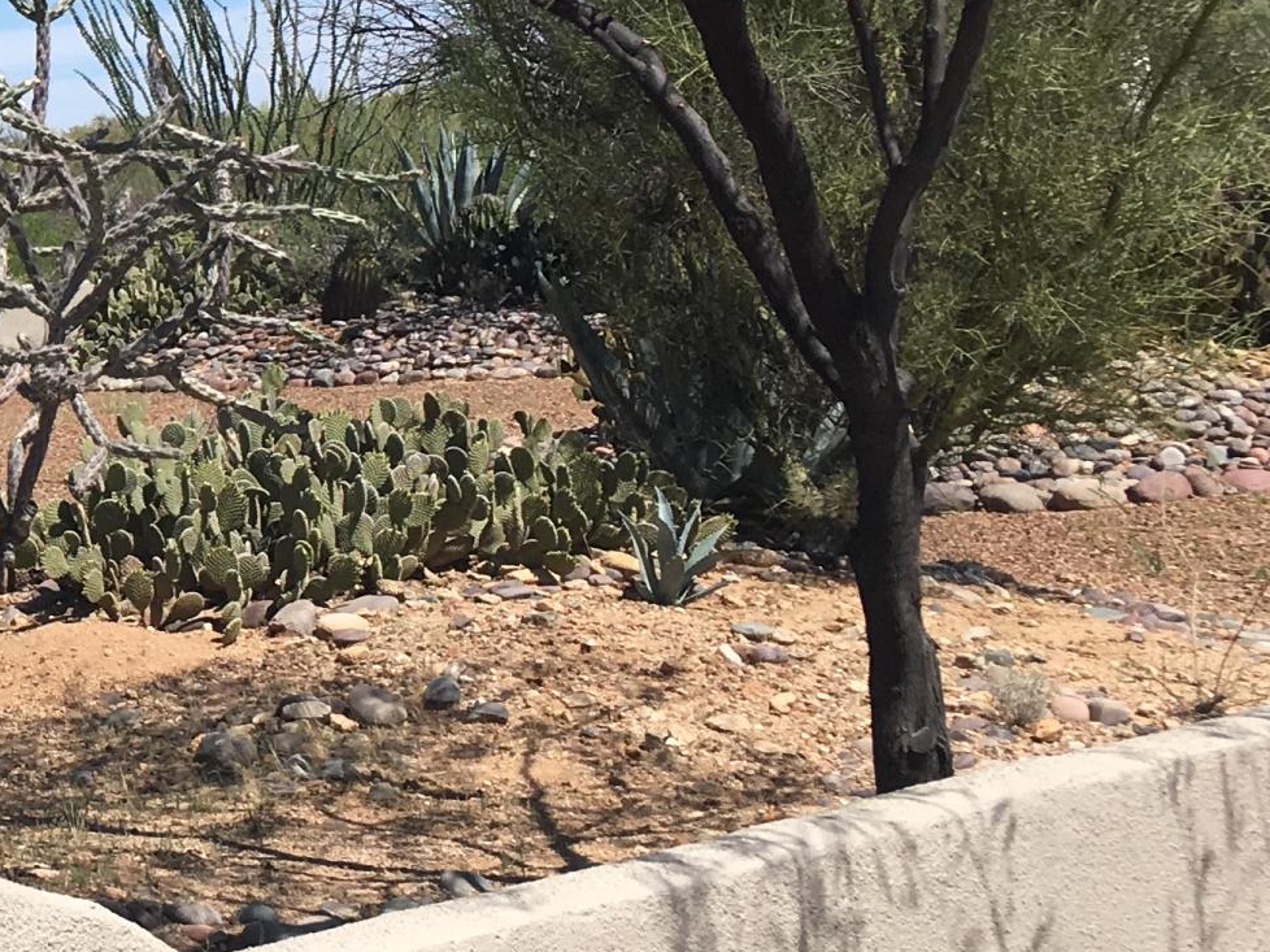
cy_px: 245
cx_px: -564
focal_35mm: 89
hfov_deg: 19.5
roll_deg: +3.5
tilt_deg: +1.4
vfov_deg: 16.5
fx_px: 3264
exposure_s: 1/2024
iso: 25
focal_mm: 4.15
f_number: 2.2
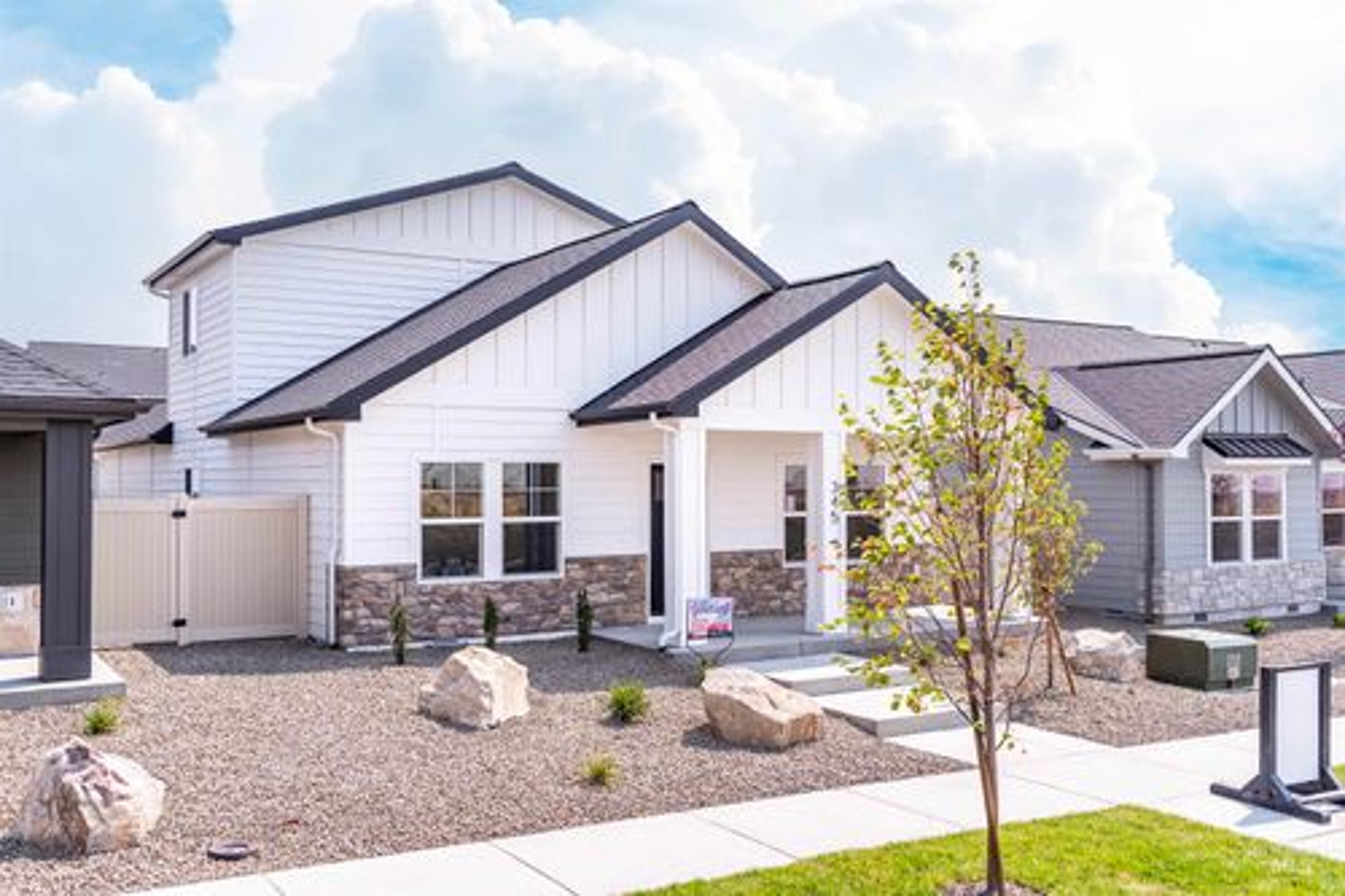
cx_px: 672
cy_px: 448
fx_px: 1307
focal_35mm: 35
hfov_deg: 54.5
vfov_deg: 37.8
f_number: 4.5
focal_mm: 35
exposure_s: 1/1250
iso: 100
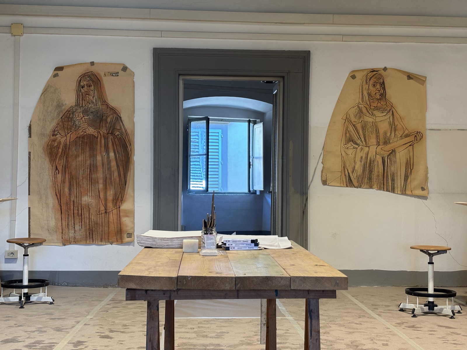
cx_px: 234
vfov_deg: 28.0
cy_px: 175
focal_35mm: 52
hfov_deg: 36.8
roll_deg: +0.1
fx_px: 702
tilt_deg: +1.1
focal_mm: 5.96
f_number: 1.6
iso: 64
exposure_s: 1/50
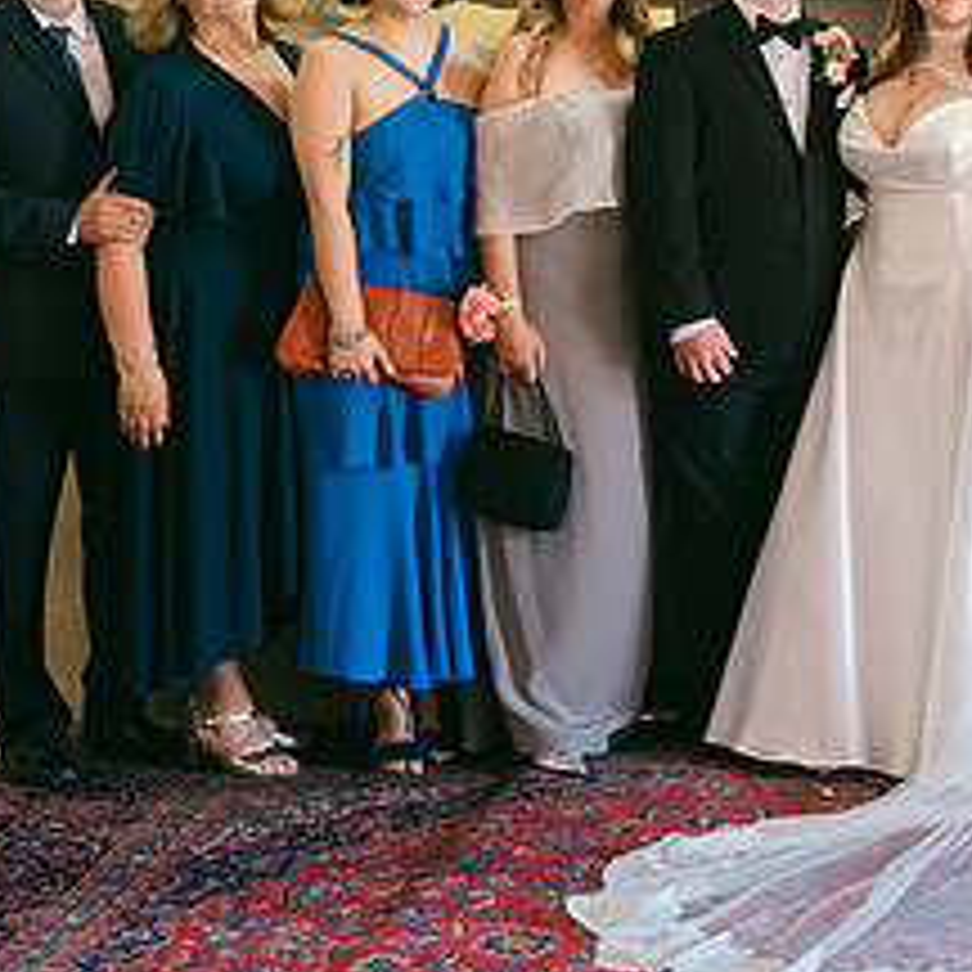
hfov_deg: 20.8
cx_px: 1026
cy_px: 277
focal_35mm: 80
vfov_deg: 21.5
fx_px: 2541
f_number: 4
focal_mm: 35
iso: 2500
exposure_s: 1/125
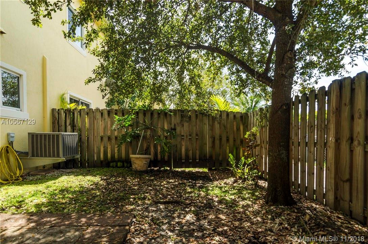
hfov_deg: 90.1
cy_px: 122
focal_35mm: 18
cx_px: 184
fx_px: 184
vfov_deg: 67.1
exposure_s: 1/125
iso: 100
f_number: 5
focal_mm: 12
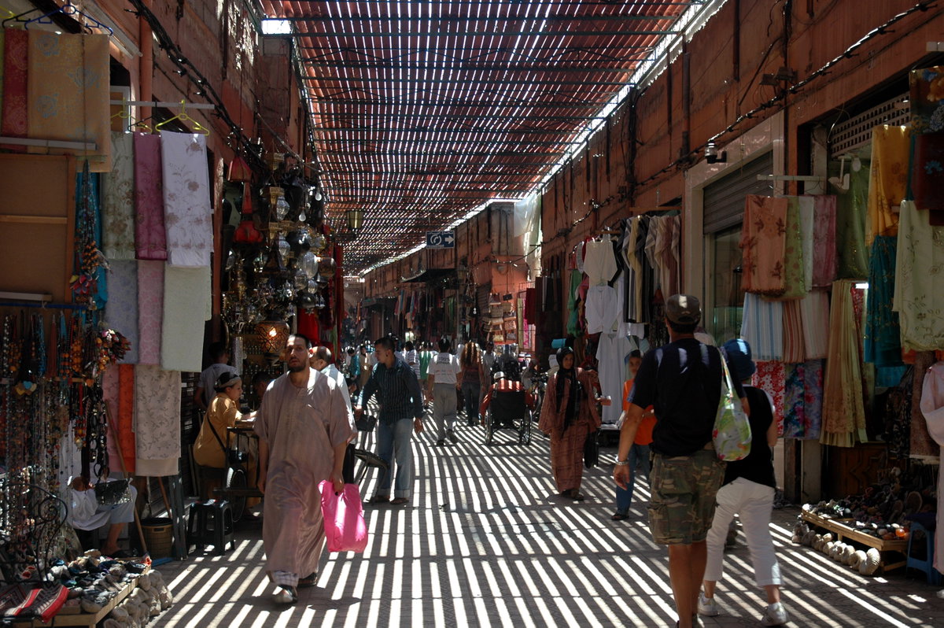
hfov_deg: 45.0
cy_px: 314
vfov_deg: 30.8
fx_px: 1140
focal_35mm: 44
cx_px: 472
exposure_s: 1/60
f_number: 4
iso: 200
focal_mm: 29
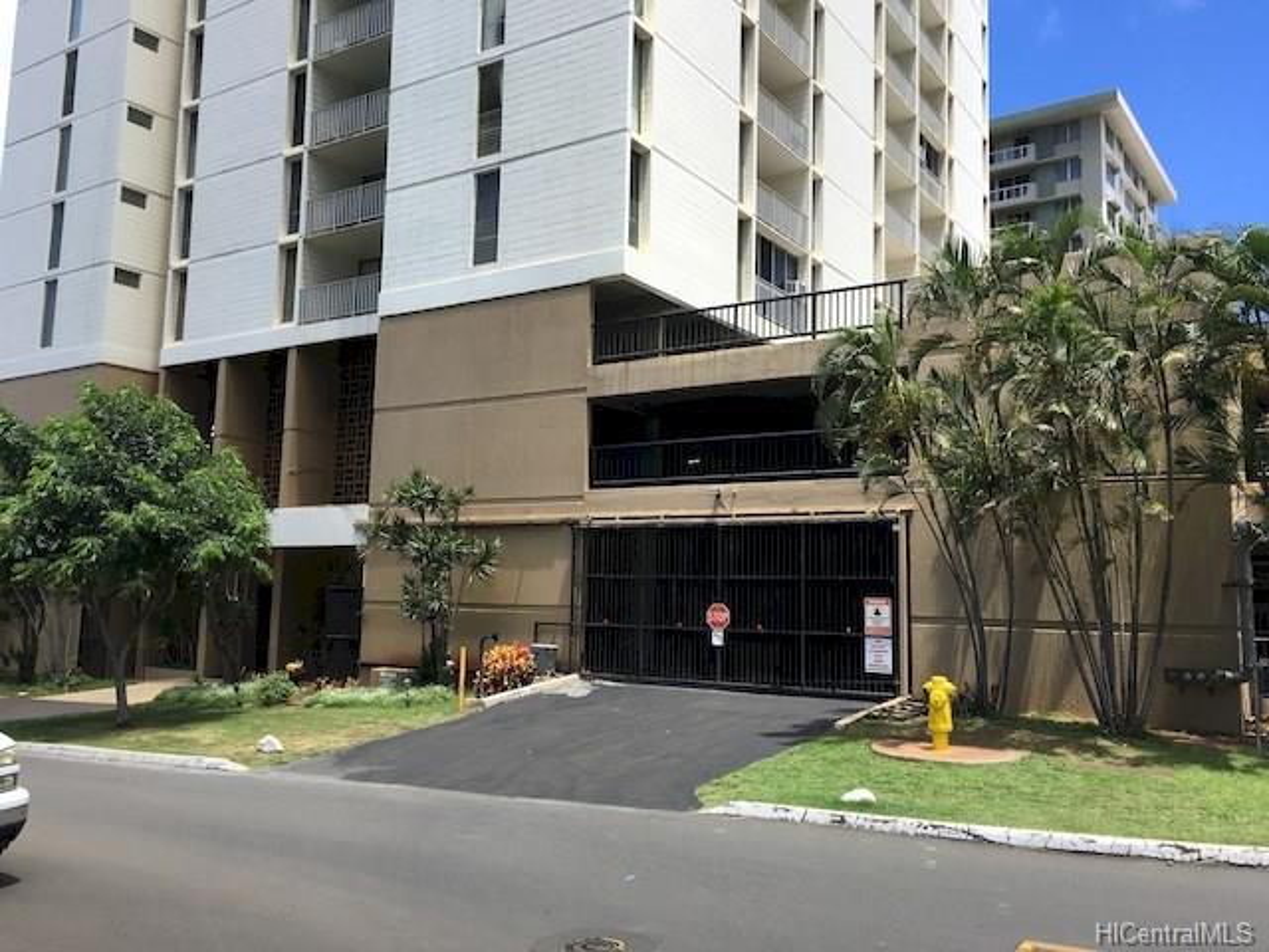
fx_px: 1063
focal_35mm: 29
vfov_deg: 48.2
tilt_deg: +6.7
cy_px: 476
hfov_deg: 61.7
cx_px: 634
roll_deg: -1.4
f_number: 2.2
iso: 25
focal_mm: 4.15
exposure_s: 1/916
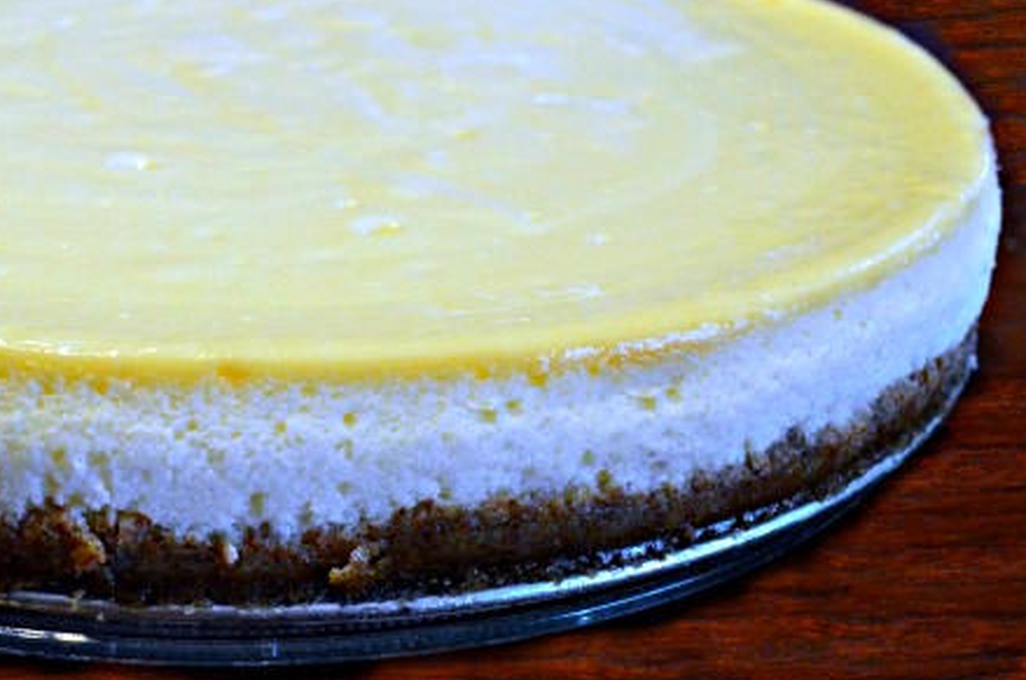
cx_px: 227
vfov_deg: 20.2
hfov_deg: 29.5
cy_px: 340
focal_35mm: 67
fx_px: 1906
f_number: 6.3
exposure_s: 1/50
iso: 3600
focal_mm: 28
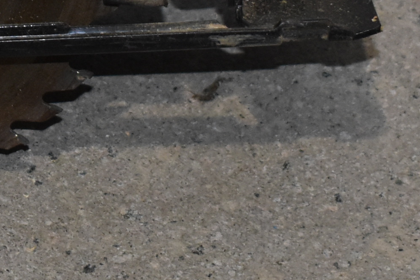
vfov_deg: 5.3
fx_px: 3022
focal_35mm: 259
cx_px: -168
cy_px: -13
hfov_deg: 7.8
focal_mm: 38
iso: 1250
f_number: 4.8
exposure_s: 1/125
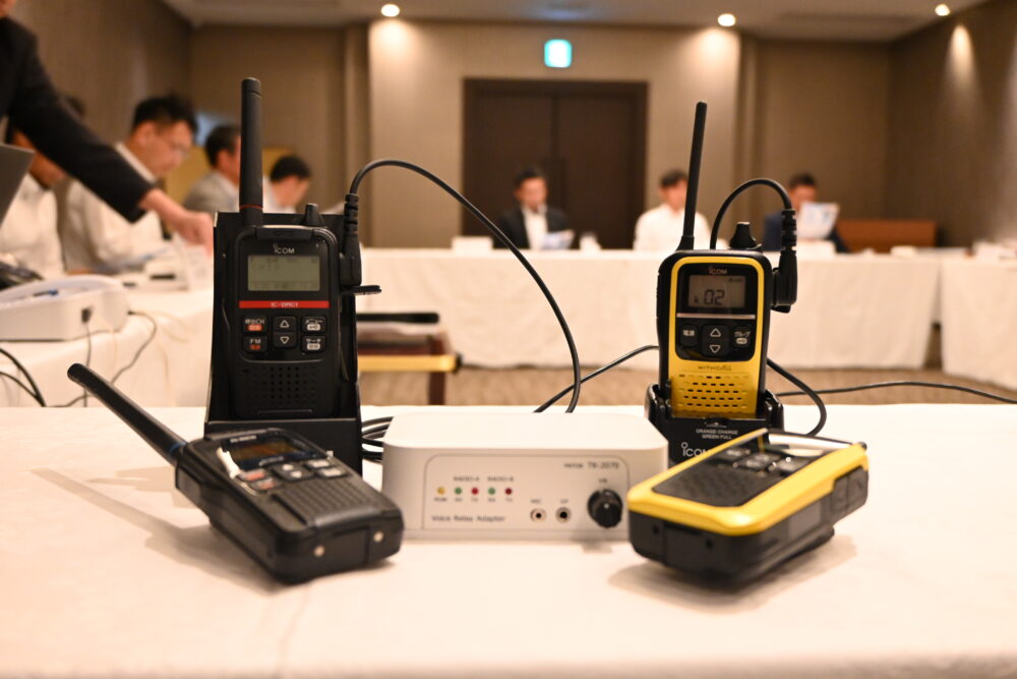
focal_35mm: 34
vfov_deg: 38.4
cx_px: 508
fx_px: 975
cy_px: 340
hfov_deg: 55.1
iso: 3200
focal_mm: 23
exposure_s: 1/125
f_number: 3.8
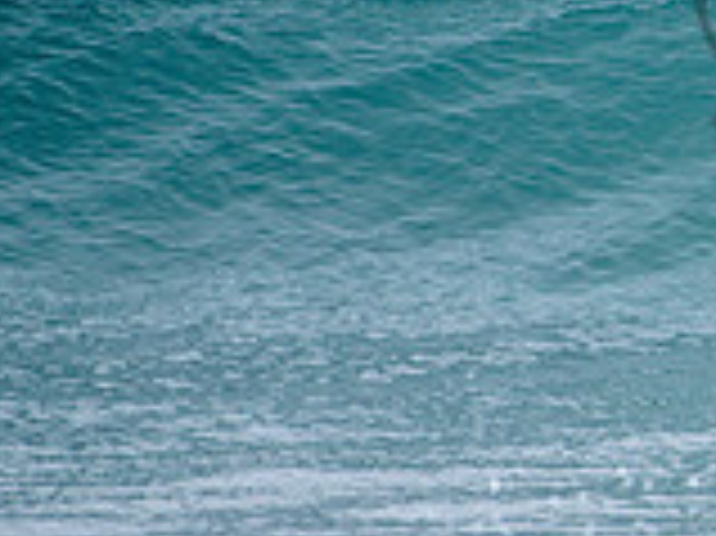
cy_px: 20
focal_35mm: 1752
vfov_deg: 0.8
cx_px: 1157
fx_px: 36211
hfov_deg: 1.1
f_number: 5.6
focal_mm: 500
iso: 280
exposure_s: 1/2000
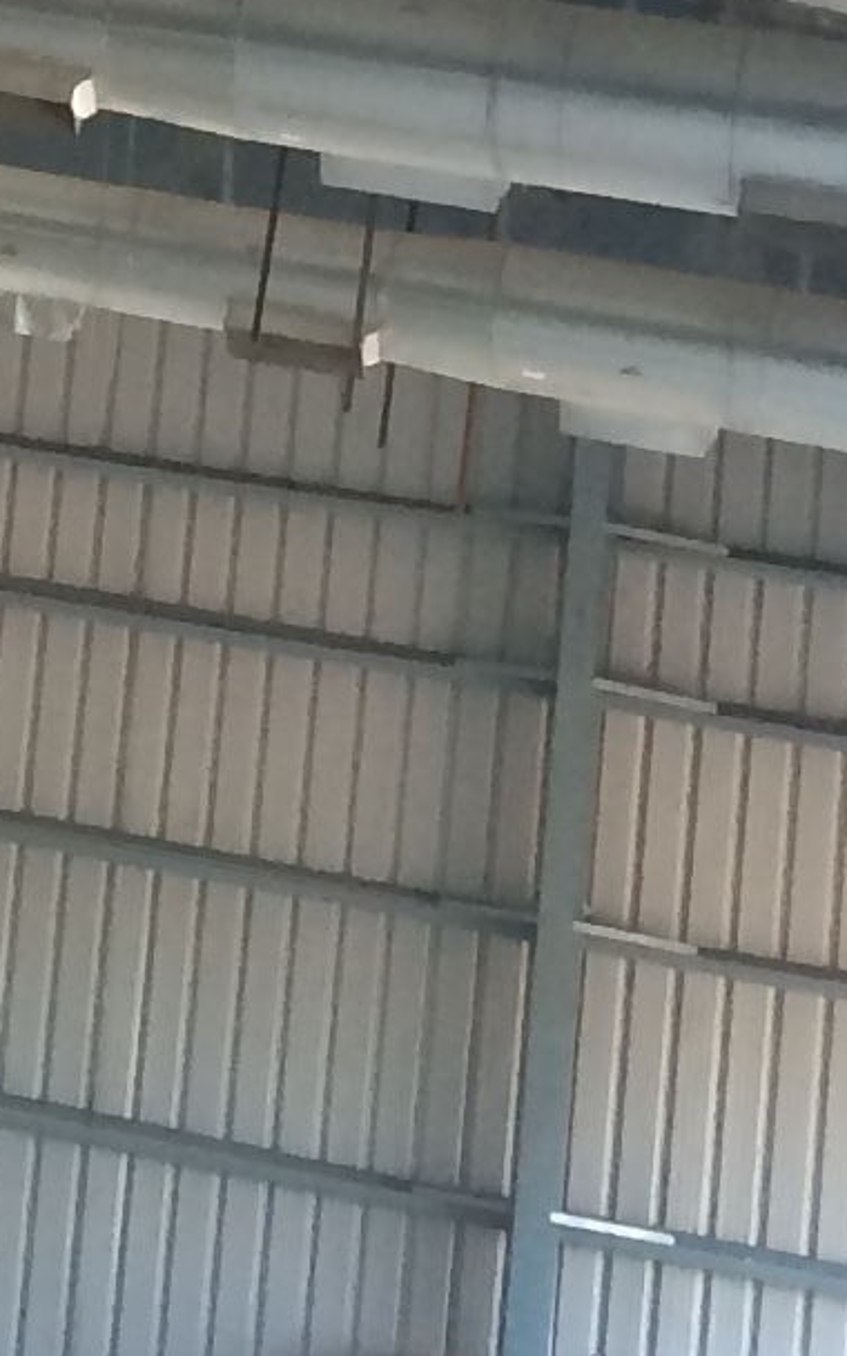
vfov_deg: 11.7
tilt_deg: +15.0
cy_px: -1122
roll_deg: -11.7
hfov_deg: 6.9
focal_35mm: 165
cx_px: -1959
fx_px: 6094
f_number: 2.2
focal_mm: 4.15
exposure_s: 1/30
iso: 50
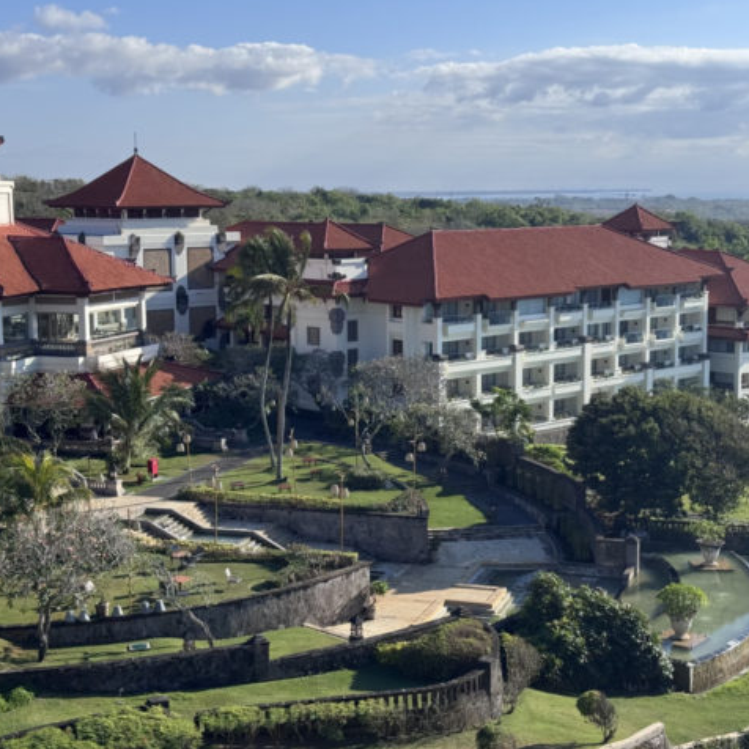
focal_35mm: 57
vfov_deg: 30.0
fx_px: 1395
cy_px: 373
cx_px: 398
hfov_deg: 30.0
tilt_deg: -6.6
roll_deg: +1.1
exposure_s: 1/4049
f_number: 1.78
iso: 64
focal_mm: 6.76
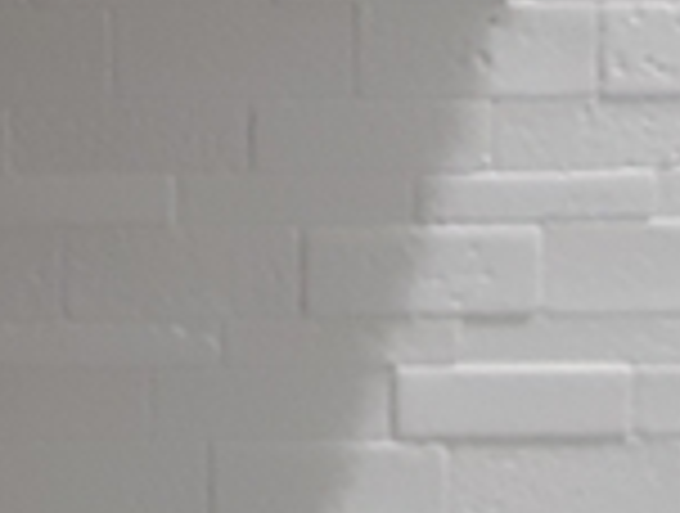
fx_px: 4056
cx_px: -653
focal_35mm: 206
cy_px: -936
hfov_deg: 9.0
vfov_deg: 6.7
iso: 200
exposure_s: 1/50
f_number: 1.7
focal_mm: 3.93
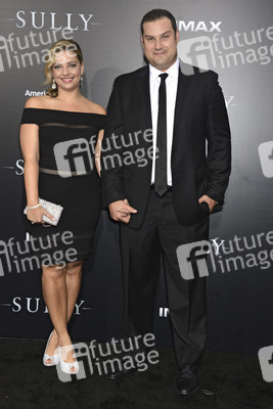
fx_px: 545
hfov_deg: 28.1
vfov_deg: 41.1
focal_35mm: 48
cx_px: 136
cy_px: 204
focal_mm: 48
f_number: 6.3
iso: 640
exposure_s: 1/250
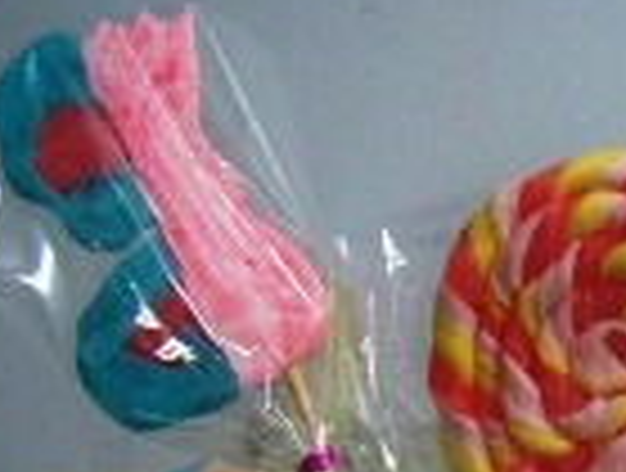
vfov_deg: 17.2
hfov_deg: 22.5
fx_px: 1505
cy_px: 533
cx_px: 649
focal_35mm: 83
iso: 500
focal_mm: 5.85
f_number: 2.8
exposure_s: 1/30
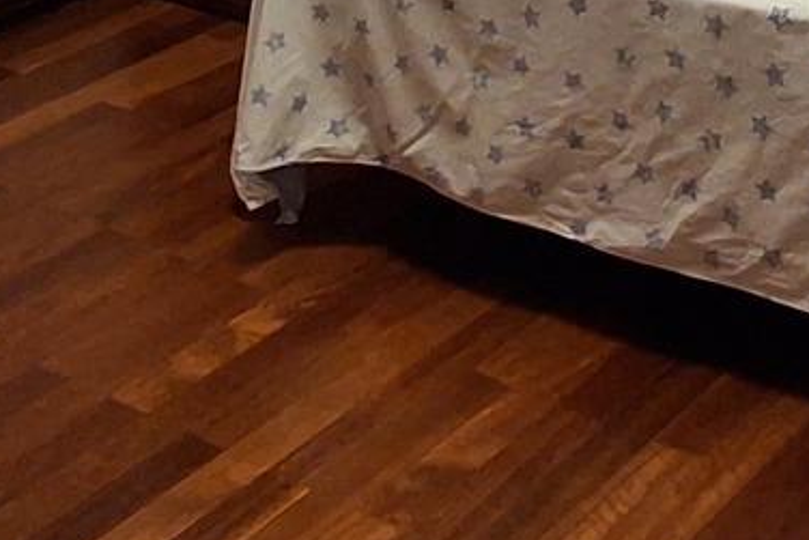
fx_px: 1911
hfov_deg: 23.5
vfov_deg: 15.0
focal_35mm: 85
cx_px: 663
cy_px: -260
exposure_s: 1/50
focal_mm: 1.64
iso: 320
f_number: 2.2
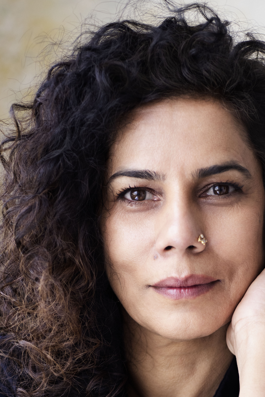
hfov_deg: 11.9
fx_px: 1269
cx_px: 151
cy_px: 366
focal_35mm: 115
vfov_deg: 17.5
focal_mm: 60
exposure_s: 1/250
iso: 400
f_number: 4
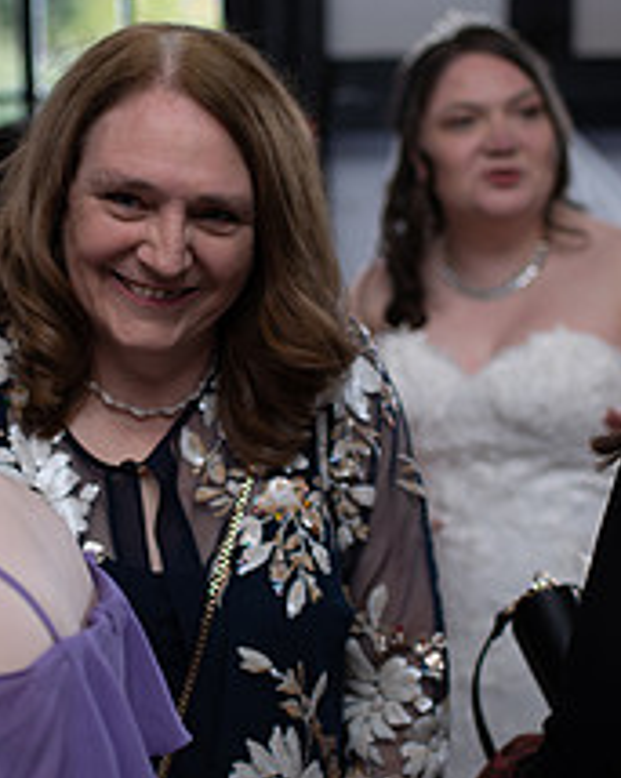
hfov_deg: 17.2
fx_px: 2046
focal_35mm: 89
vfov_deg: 21.5
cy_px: 349
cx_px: 178
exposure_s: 1/125
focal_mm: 35
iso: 100
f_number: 2
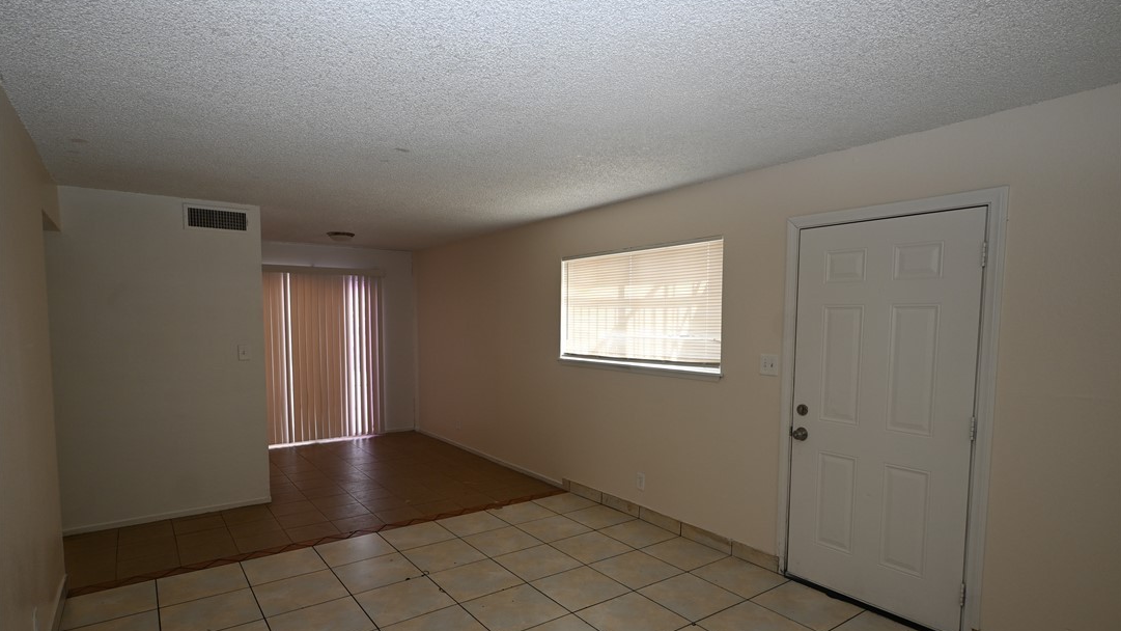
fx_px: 610
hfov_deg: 85.1
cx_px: 561
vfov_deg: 54.4
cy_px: 365
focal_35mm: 21
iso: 200
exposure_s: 1/100
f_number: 5
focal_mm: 13
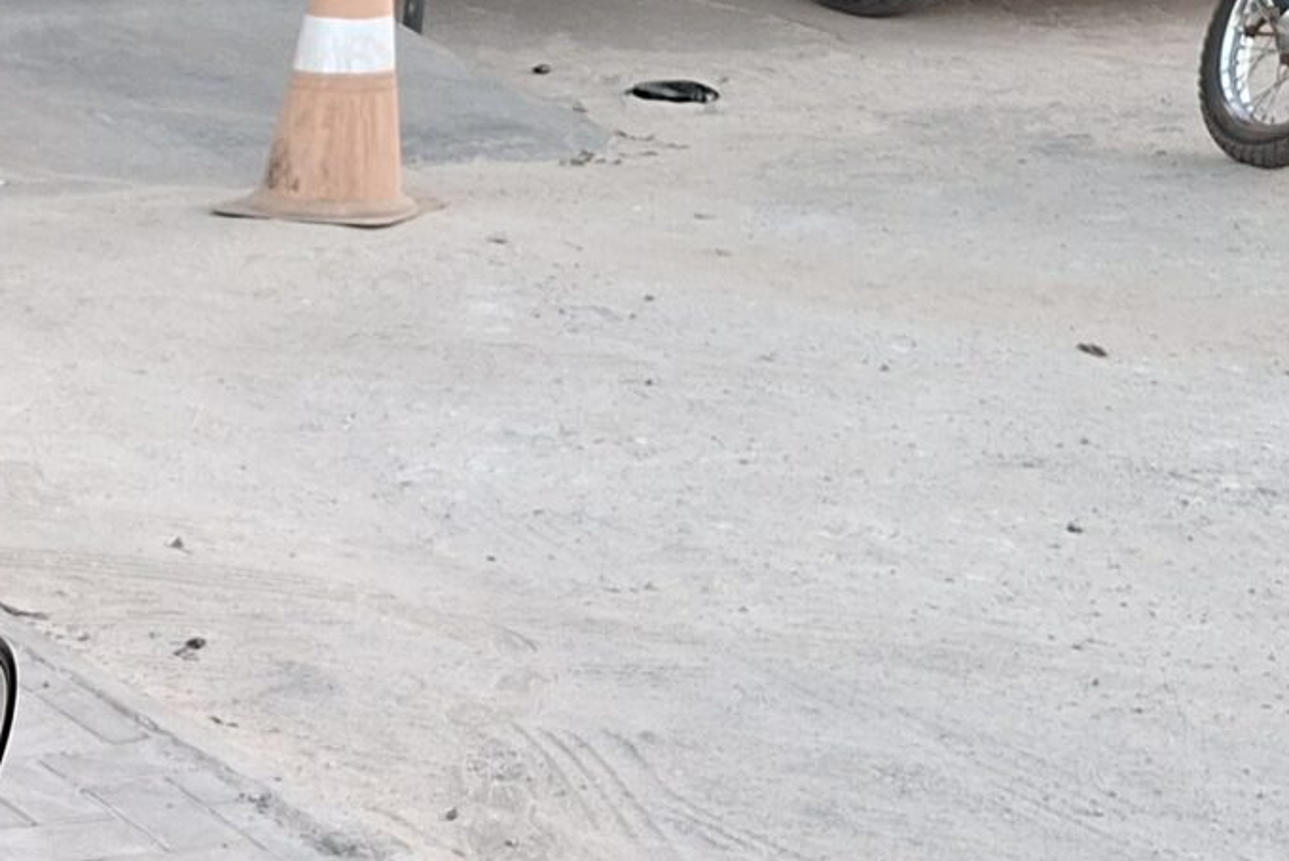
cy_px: 1079
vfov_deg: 14.6
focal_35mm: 90
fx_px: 3224
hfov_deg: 20.1
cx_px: -535
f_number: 1.8
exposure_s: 1/120
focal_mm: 5.54
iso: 125
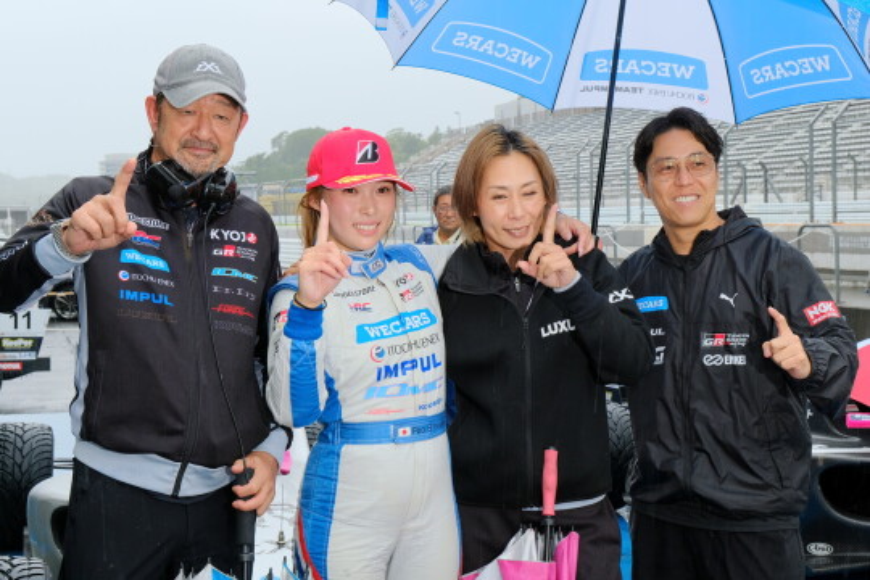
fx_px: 1281
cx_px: 435
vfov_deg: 25.5
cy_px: 290
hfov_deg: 37.5
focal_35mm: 53
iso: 800
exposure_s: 1/80
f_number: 8
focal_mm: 35
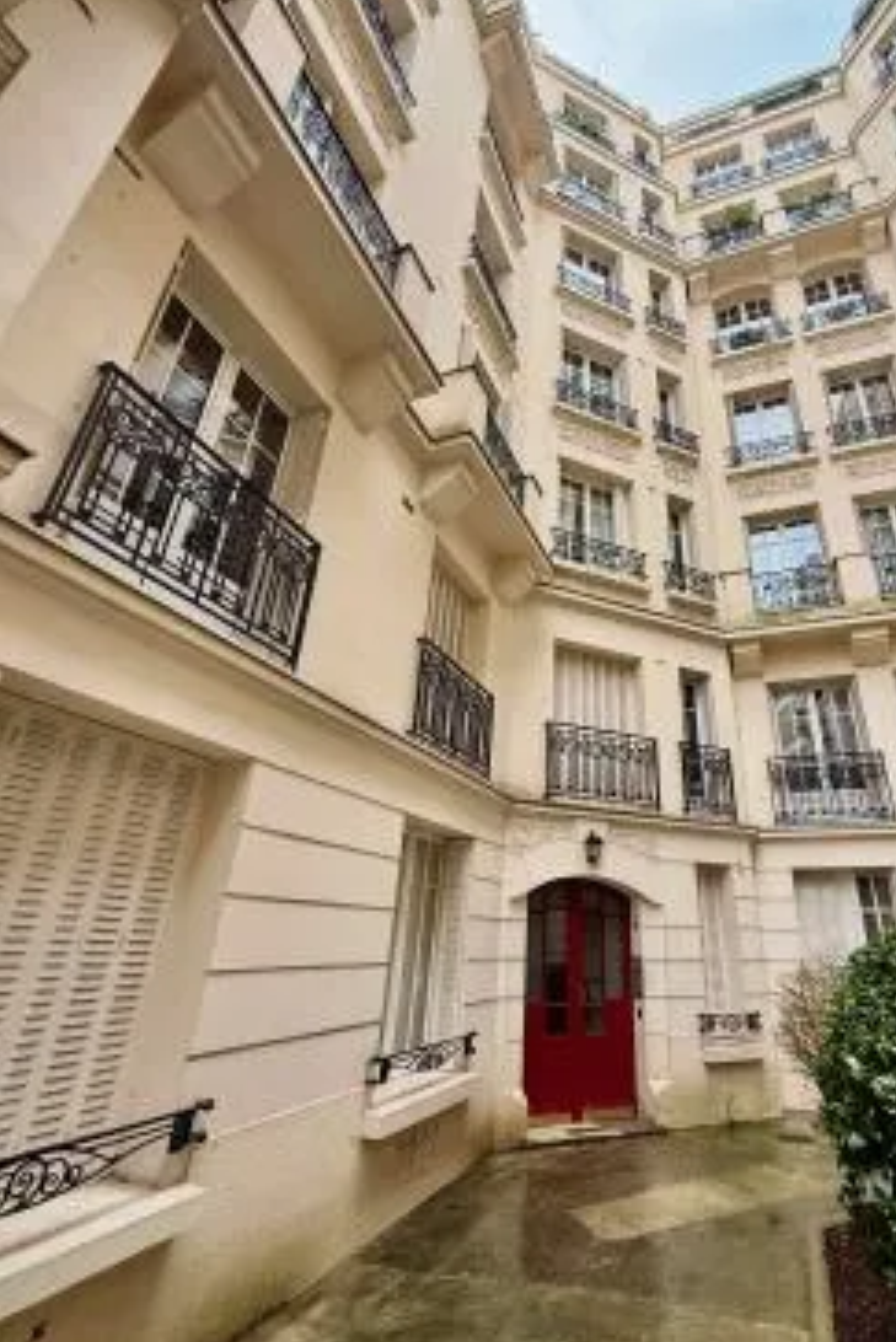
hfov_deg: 72.8
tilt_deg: +23.6
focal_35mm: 16
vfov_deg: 96.7
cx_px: 549
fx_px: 597
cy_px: 653
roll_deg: +0.6
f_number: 2.2
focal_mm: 2.22
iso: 125
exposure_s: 1/99
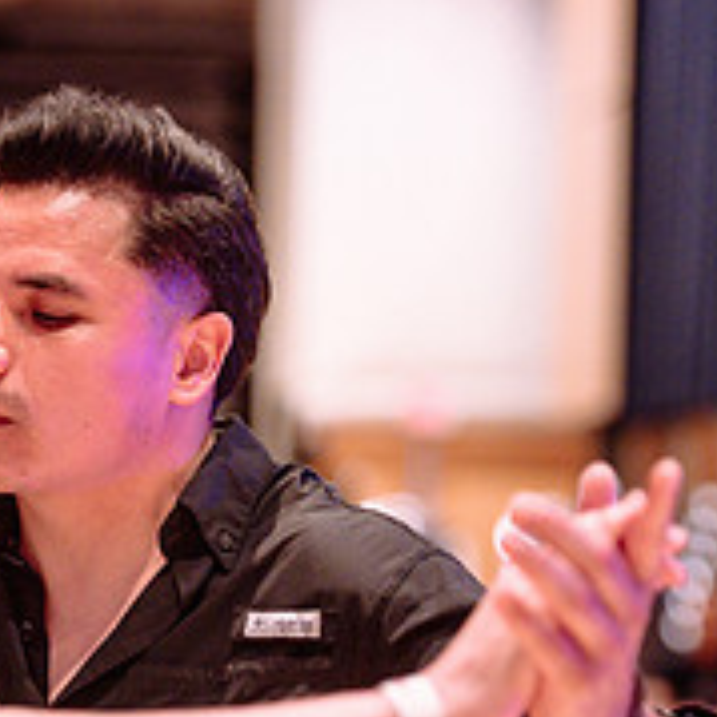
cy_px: 675
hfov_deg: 12.6
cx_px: 80
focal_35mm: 138
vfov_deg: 12.5
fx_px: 3234
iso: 1600
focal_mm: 50
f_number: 1.4
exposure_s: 1/200
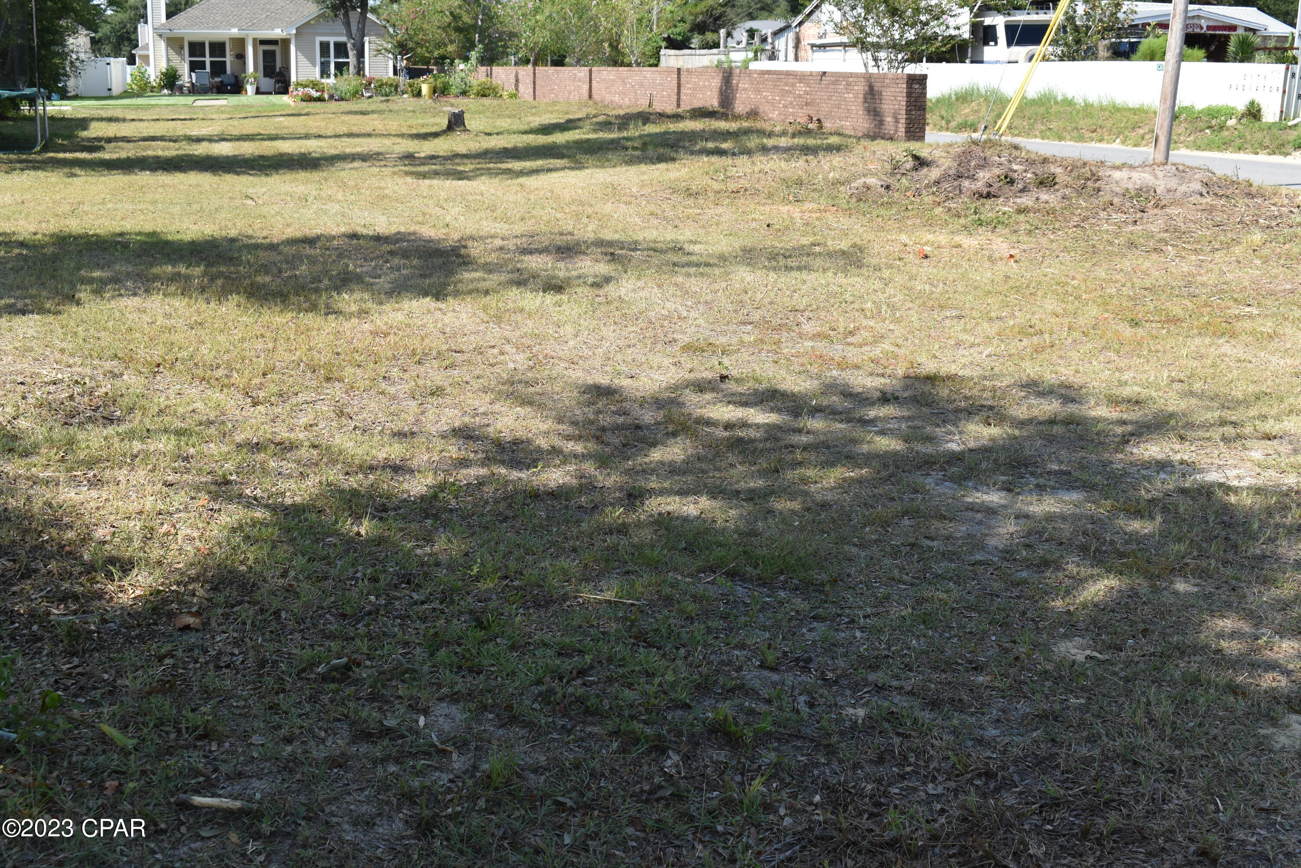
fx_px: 1572
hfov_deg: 45.0
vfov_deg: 30.8
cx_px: 650
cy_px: 434
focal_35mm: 44
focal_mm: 29
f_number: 9
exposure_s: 1/320
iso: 200
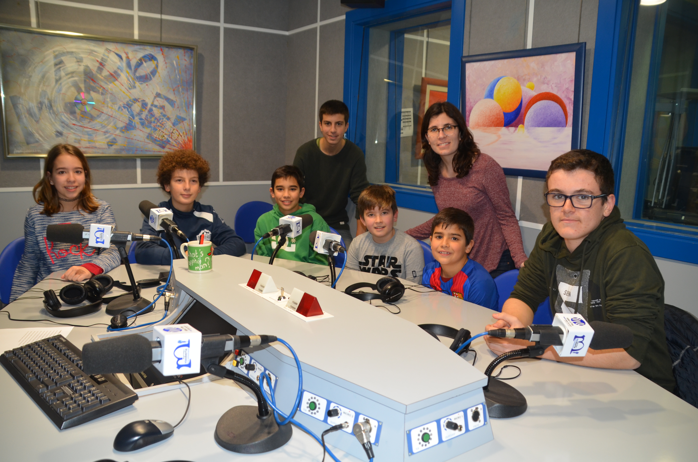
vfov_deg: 47.7
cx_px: 349
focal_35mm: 27
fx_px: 522
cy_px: 231
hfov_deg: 67.5
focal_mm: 18
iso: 450
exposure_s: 1/60
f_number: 3.5
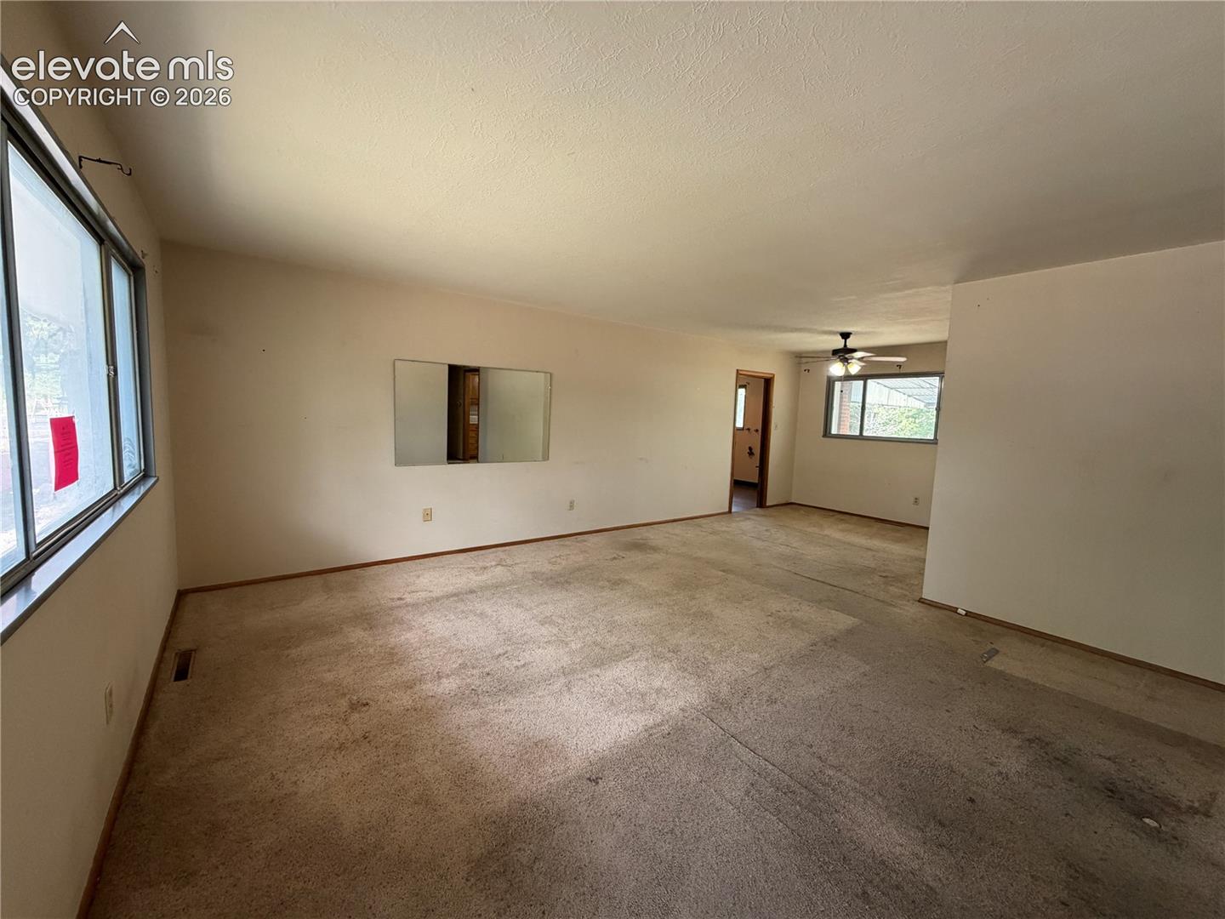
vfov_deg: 85.7
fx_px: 495
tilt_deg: -5.2
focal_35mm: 14
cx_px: 612
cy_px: 460
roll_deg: -1.8
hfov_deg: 102.1
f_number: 2.2
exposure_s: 1/121
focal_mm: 2.22
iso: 250
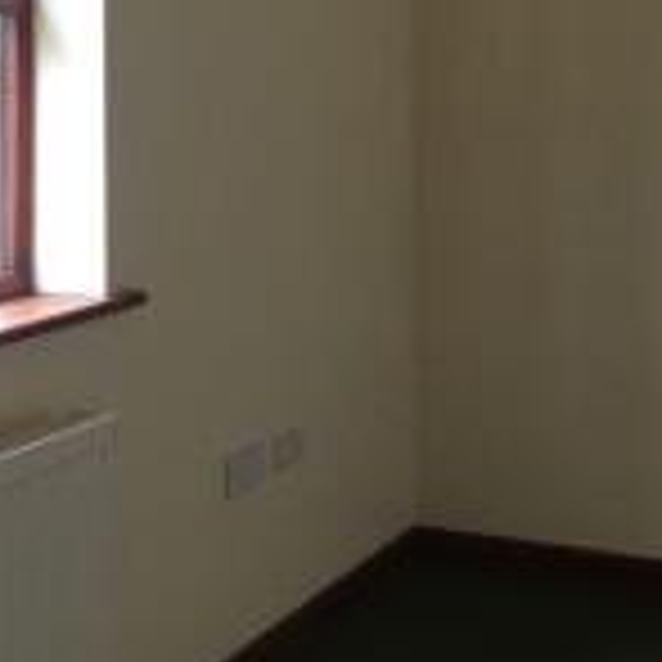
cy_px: 7
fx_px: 1644
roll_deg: -0.5
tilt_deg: -2.5
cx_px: 428
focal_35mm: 76
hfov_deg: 22.7
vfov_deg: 22.0
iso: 80
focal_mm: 4.15
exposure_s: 1/33
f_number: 2.2
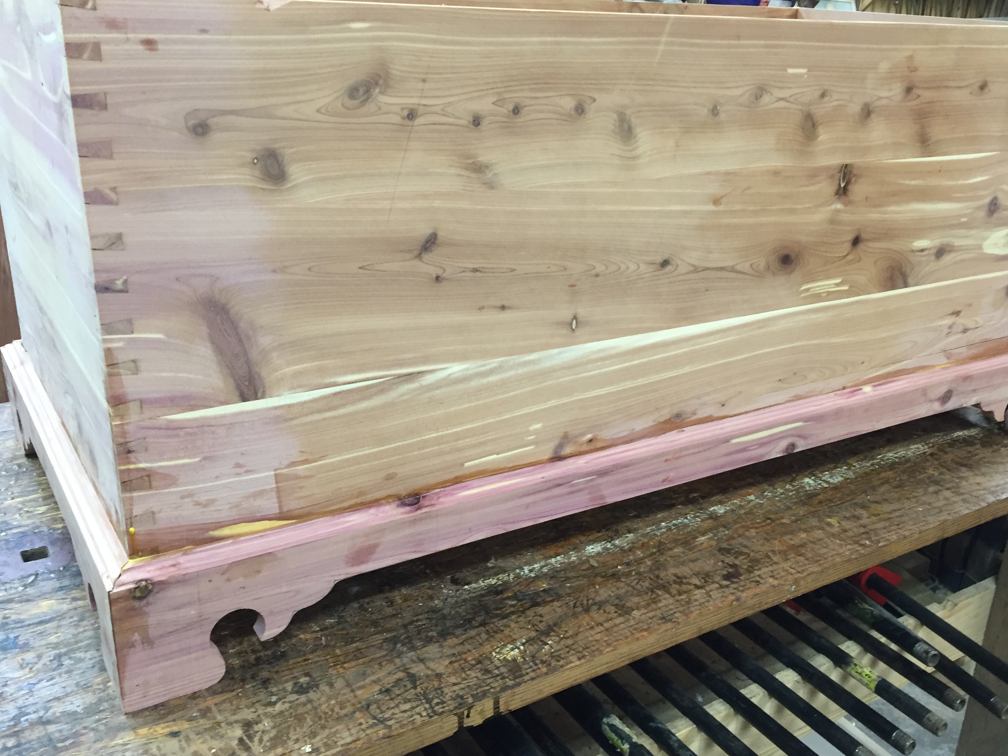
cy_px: 394
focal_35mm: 34
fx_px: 990
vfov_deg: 41.8
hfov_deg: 53.9
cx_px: 552
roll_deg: -3.6
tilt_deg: -21.3
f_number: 2.2
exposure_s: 1/30
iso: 125
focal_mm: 4.15
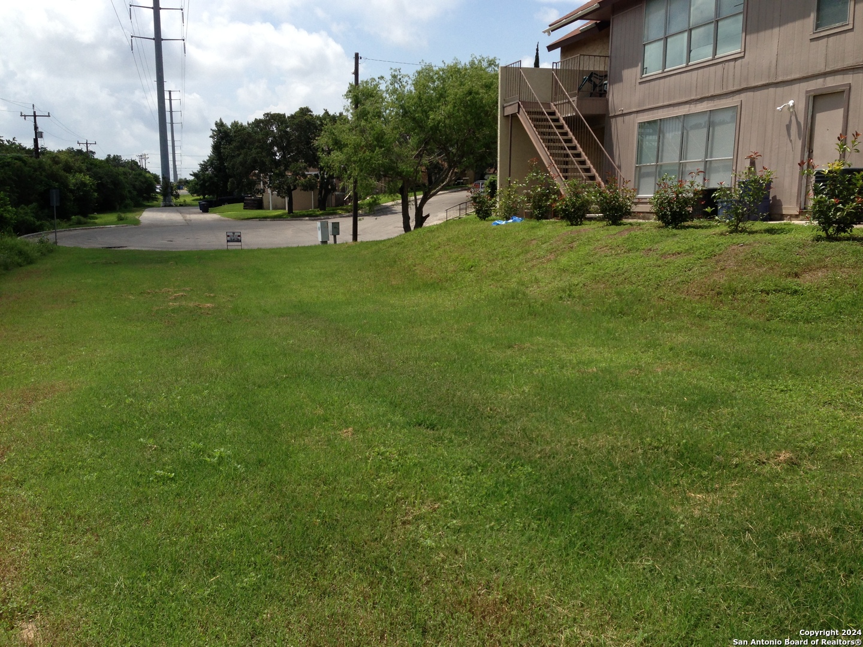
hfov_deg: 55.4
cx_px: 432
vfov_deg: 42.9
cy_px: 324
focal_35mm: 33
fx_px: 823
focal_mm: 4.13
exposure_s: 1/2008
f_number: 2.4
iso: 50
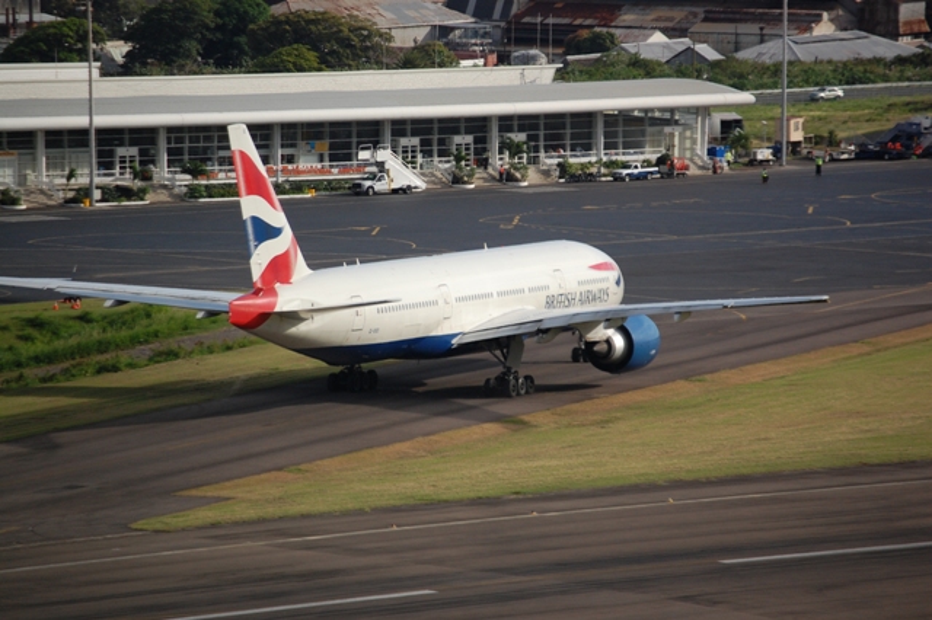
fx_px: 7762
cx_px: 466
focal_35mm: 300
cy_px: 310
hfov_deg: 6.9
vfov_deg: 4.6
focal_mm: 200
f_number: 5.6
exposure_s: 1/2000
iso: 400
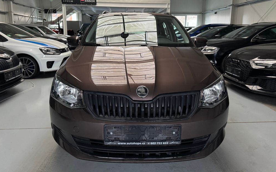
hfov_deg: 70.4
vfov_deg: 47.3
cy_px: 68
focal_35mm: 26
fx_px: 196
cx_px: 138
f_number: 1.78
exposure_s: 1/50
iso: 800
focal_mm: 6.76
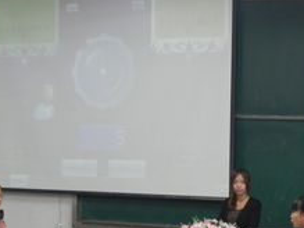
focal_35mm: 144
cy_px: 163
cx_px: 189
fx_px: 1264
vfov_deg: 10.3
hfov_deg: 13.7
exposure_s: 1/14
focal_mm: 13.4
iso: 400
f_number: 4
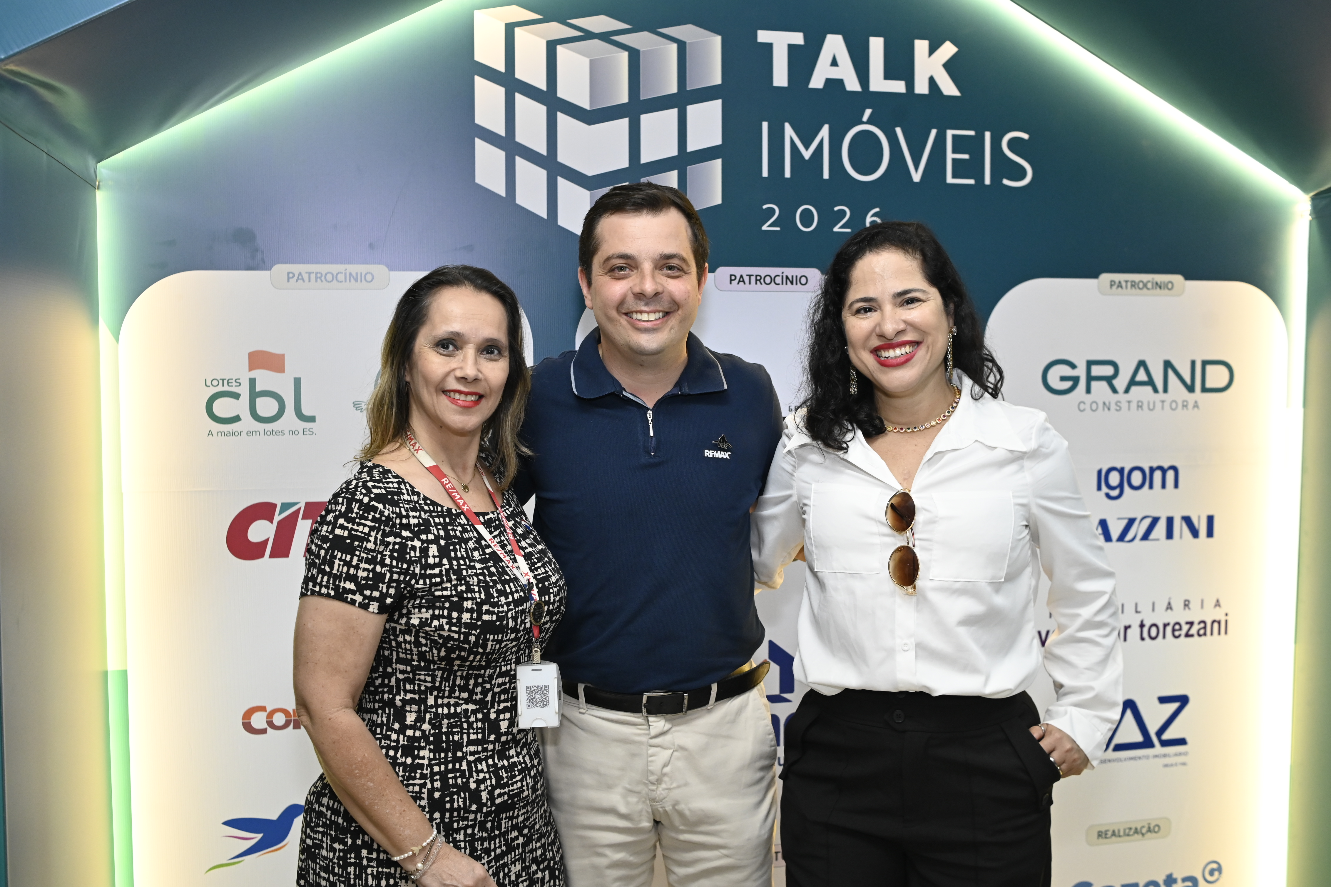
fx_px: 1294
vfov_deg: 37.8
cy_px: 444
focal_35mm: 35
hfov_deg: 54.4
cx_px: 666
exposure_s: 1/125
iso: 2500
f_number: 4.5
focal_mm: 35
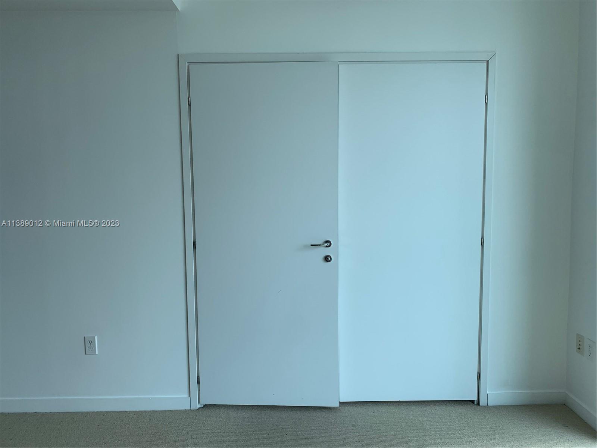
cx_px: 298
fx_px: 448
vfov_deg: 53.1
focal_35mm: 26
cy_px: 224
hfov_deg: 67.3
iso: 25
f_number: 1.8
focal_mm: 4.25
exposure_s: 1/284
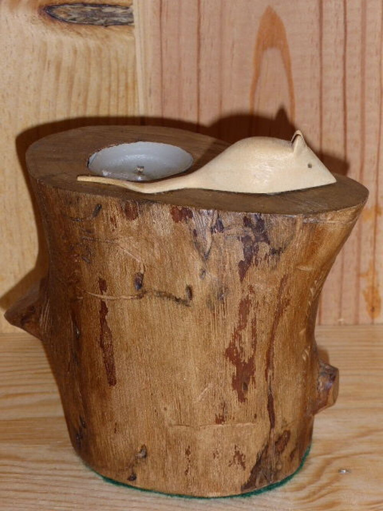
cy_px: 256
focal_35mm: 74
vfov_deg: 26.3
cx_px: 192
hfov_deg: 19.9
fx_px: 1091
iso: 100
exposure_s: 1/60
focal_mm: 12.5
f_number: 5
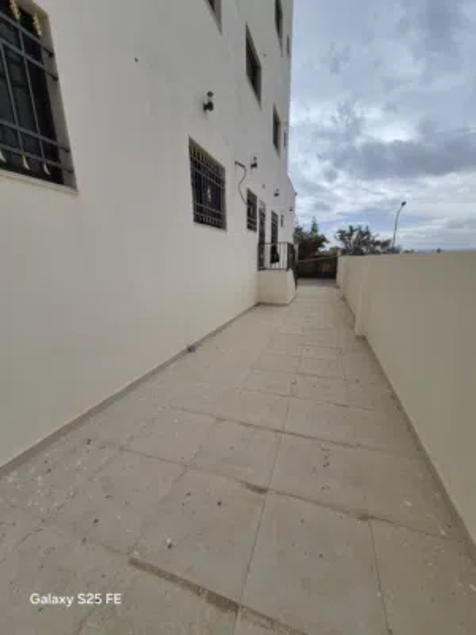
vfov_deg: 106.2
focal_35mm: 13
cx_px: 238
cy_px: 318
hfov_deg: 89.9
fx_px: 238
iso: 40
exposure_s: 1/3024
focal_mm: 1.74
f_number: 2.2
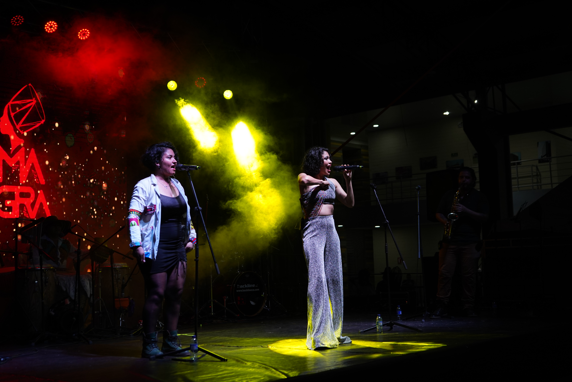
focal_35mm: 46
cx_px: 286
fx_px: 731
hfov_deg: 42.7
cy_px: 191
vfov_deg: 29.2
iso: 1250
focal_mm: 46
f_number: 5
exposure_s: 1/500
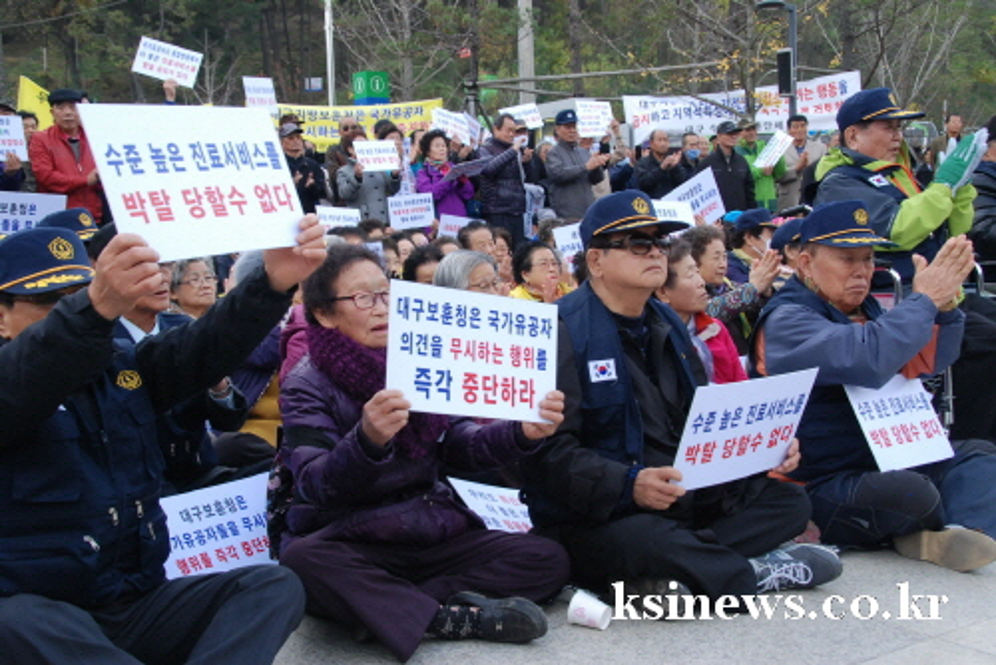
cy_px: 332
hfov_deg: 46.4
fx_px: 1163
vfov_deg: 31.9
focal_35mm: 42
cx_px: 498
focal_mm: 28
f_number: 9
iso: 800
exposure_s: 1/320
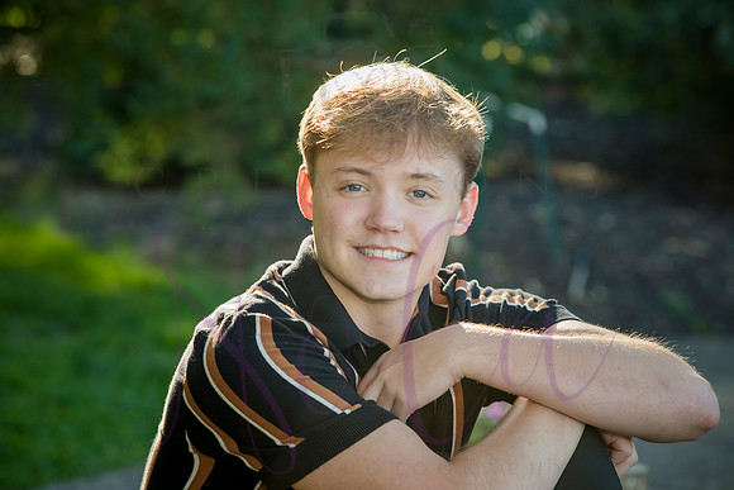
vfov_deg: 9.5
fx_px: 2957
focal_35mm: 145
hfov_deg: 14.2
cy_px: 245
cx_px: 367
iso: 800
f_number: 7.1
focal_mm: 145
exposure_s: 1/400
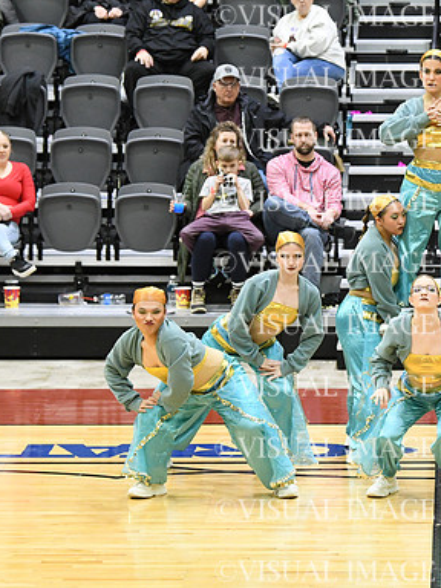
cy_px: 293
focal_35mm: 244
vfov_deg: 8.1
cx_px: 436
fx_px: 4145
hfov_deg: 6.1
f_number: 4
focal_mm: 112
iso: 5000
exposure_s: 1/250
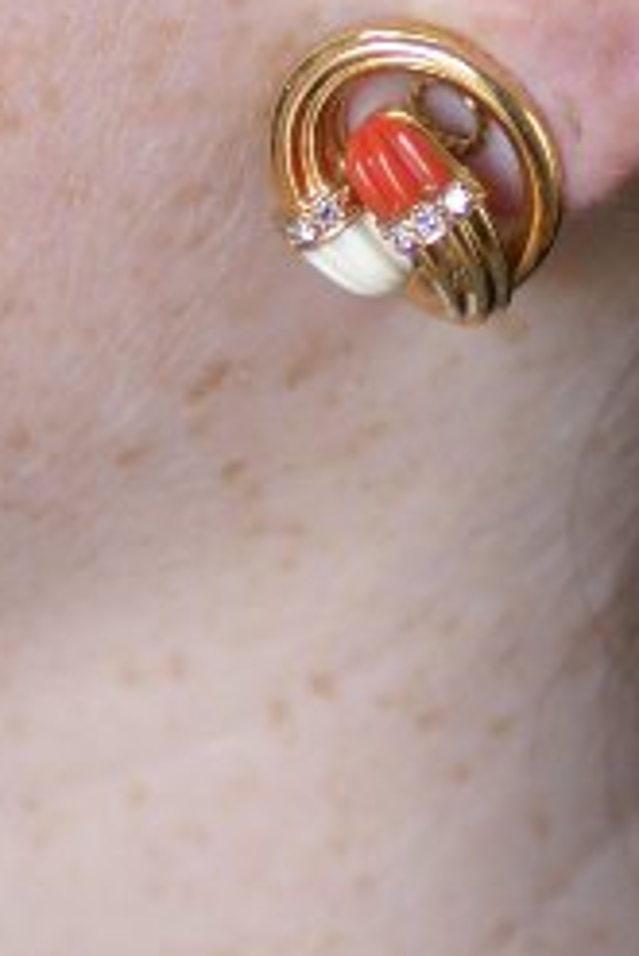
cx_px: 407
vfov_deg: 4.0
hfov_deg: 2.7
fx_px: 13559
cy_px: 174
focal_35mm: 510
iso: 250
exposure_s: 1/125
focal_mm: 70
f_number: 2.8
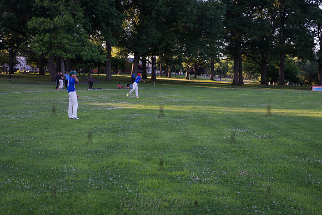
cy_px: 108
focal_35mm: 52
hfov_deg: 38.2
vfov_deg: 26.0
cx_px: 161
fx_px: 465
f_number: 2.8
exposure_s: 1/1250
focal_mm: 52
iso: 400
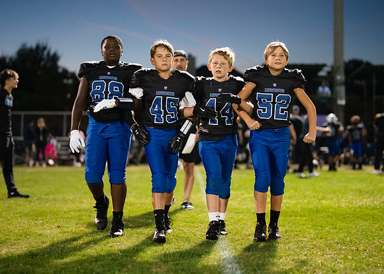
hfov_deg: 30.4
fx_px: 706
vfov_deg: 22.0
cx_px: 185
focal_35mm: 65
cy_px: 138
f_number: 1.2
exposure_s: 1/1000
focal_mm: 50
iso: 3200
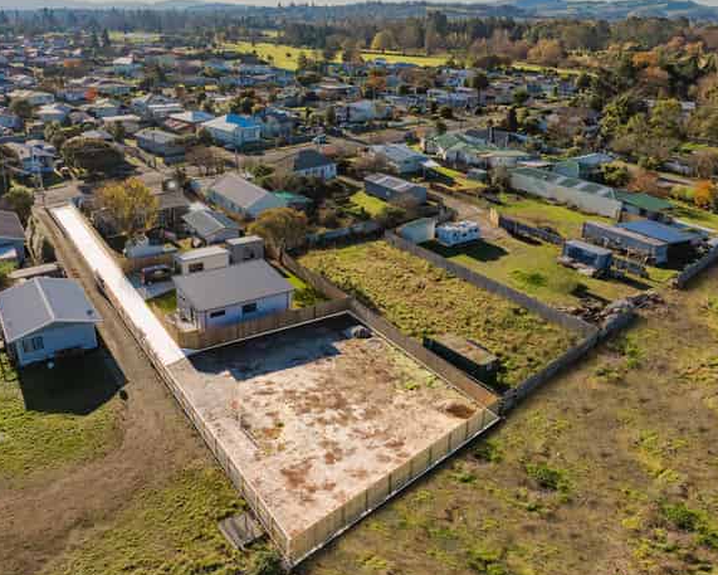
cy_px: 276
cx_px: 357
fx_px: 574
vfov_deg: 53.2
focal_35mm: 27
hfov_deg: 64.1
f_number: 2.8
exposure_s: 1/2500
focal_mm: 12.29
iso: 240
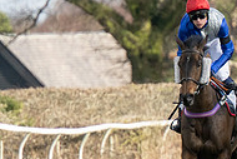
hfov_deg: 1.5
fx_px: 9131
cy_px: 100
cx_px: 381
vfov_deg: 1.0
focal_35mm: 1386
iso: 400
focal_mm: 230
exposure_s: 1/2000
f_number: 4
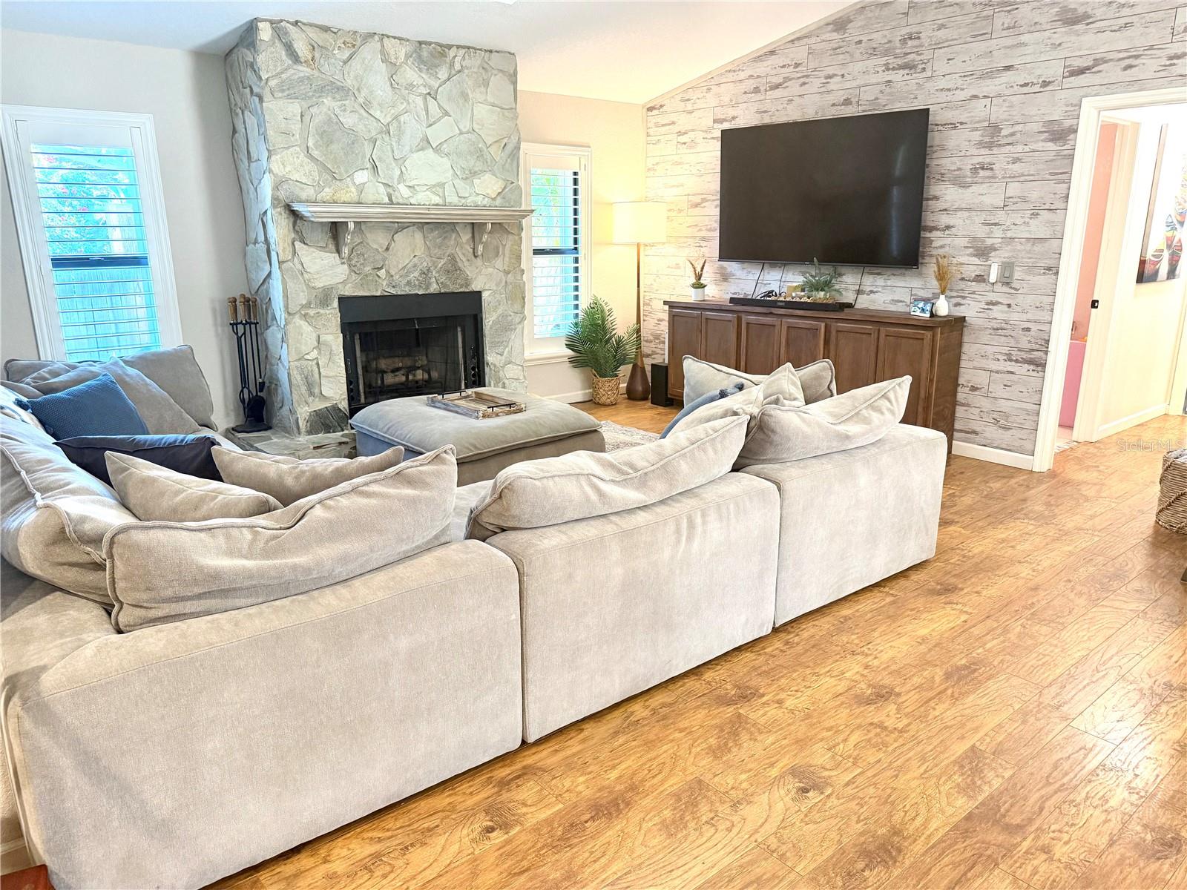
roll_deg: +0.4
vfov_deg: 56.8
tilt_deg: -14.5
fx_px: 823
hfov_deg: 71.6
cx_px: 594
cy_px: 445
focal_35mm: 24
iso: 320
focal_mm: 6.76
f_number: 1.78
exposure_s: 1/60
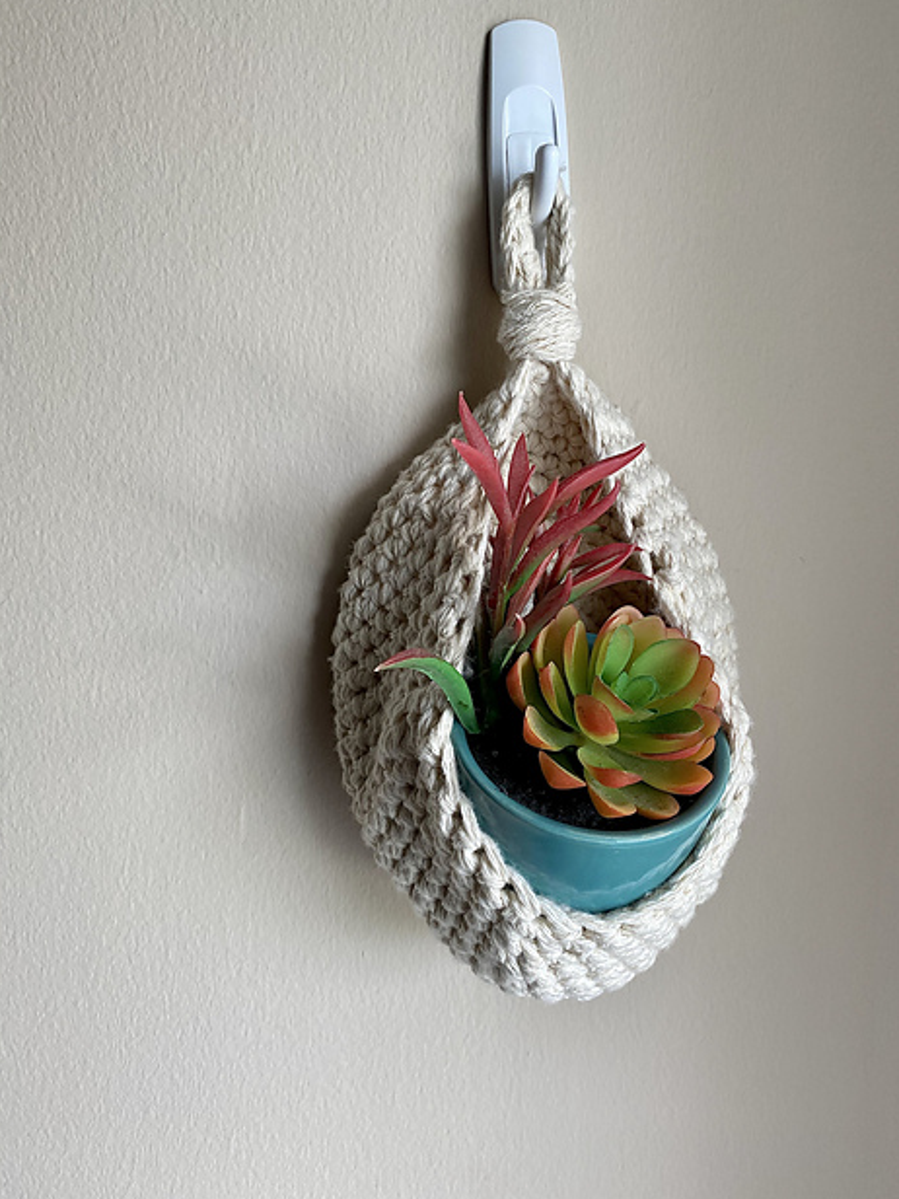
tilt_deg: -9.4
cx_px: 465
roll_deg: +2.2
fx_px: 935
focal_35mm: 27
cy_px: 580
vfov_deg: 65.3
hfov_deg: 51.3
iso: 64
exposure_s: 1/122
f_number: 1.8
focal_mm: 4.25
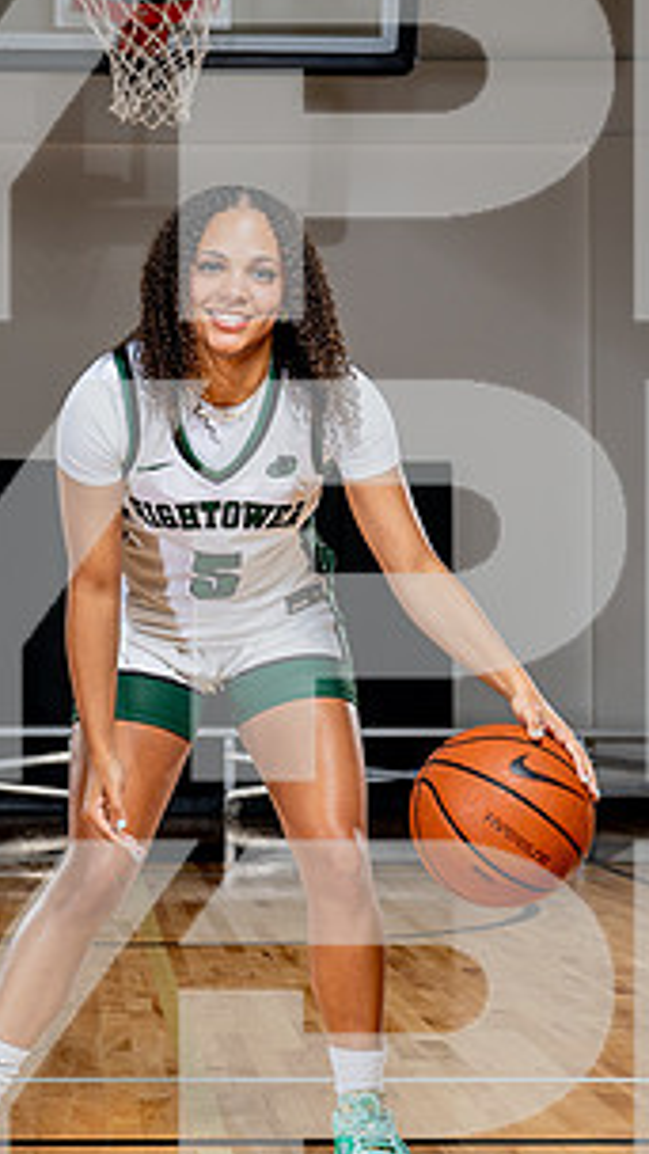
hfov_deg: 15.4
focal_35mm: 78
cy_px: 583
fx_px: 2386
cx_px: 118
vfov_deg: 27.2
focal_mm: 39
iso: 200
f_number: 5.6
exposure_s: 1/250
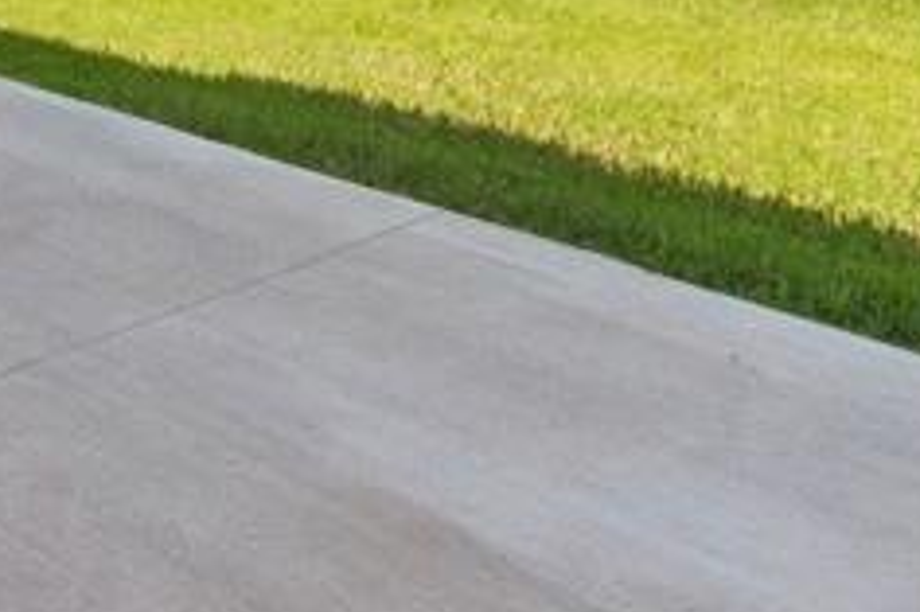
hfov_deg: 30.7
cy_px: -335
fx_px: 1660
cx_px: 287
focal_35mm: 65
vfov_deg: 18.3
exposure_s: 1/400
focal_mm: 10
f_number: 8
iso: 200
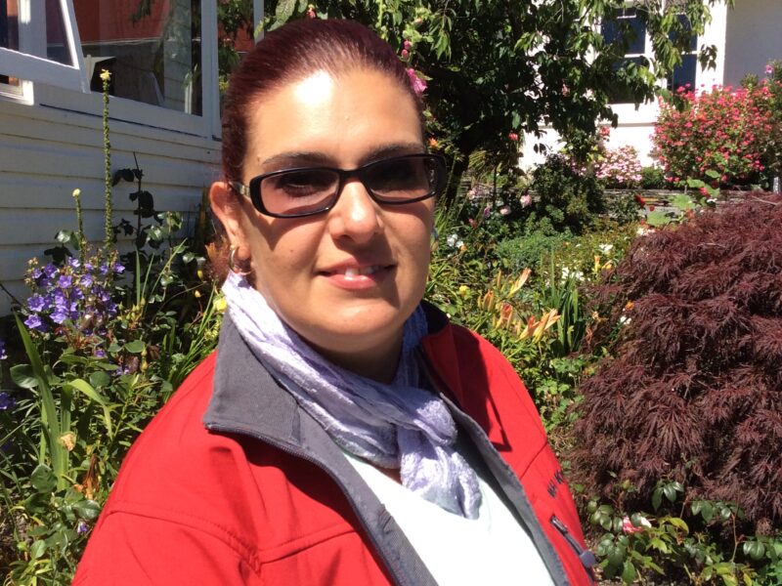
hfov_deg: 55.4
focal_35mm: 33
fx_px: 745
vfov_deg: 42.9
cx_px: 391
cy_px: 293
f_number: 2.4
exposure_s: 1/1244
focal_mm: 3.3
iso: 32
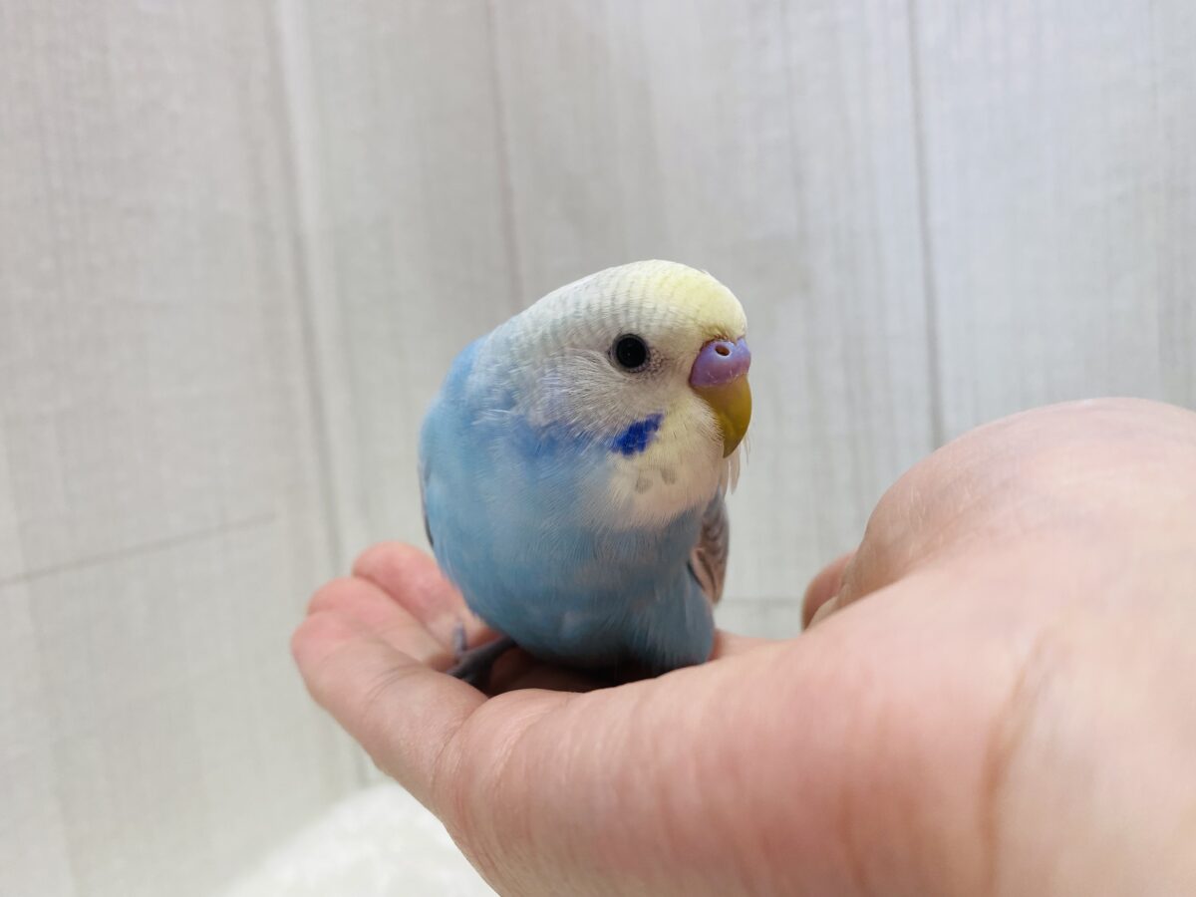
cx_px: 598
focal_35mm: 25
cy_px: 448
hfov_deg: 69.4
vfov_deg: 54.9
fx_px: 864
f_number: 1.8
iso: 80
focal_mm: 4.25
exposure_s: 1/100
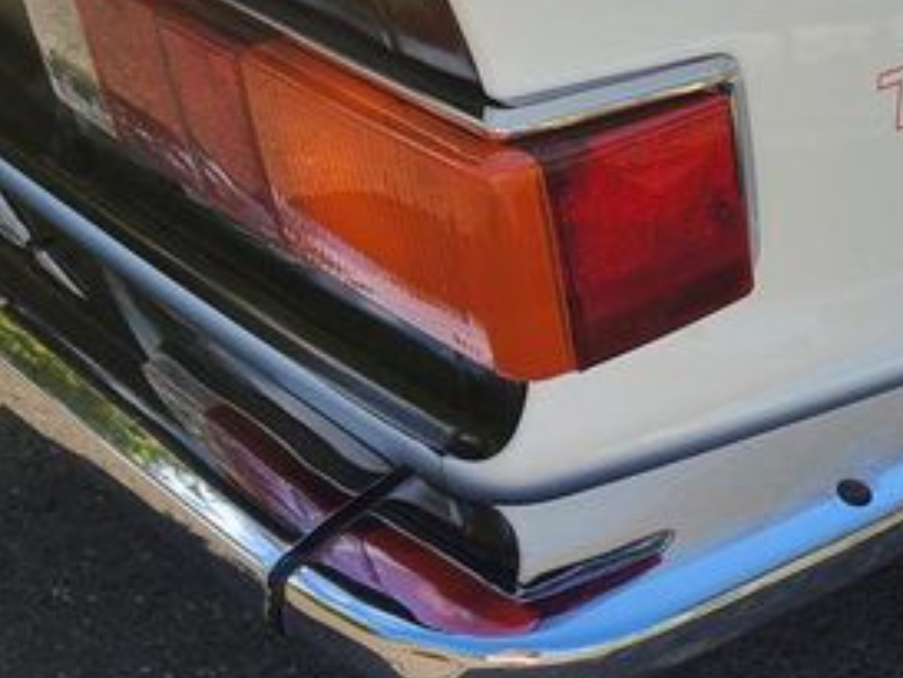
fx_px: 1592
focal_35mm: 61
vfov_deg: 23.9
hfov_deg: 31.1
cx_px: 685
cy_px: 222
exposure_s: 1/1160
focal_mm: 5.4
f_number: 1.8
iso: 40
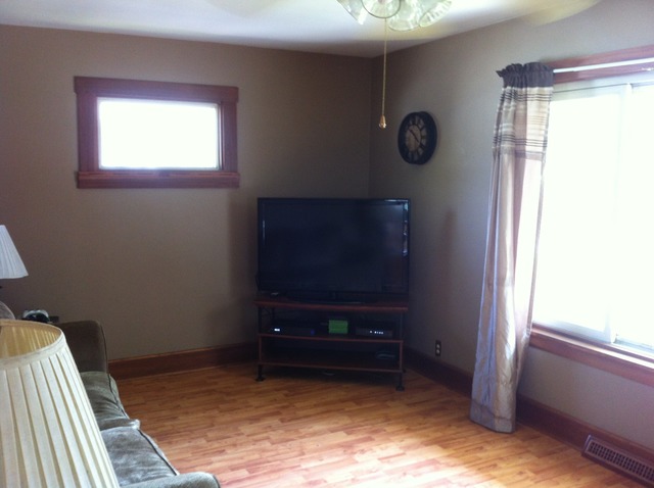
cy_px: 244
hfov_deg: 52.7
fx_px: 660
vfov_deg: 40.6
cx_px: 327
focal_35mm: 35
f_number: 2.8
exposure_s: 1/15
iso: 125
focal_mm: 3.85
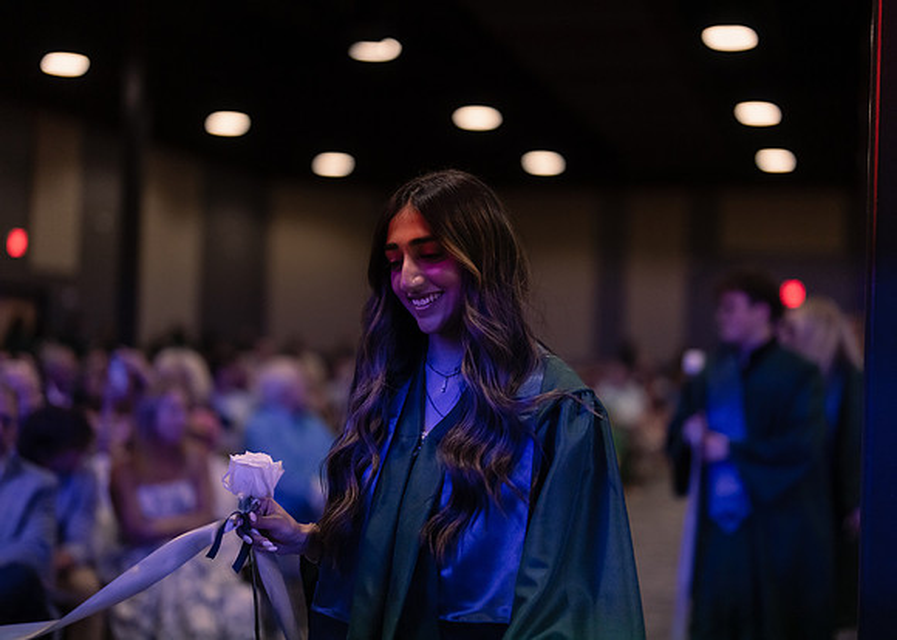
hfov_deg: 36.7
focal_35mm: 53
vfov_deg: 26.6
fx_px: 1352
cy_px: 320
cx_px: 448
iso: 1250
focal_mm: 50
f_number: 1.2
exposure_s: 1/500
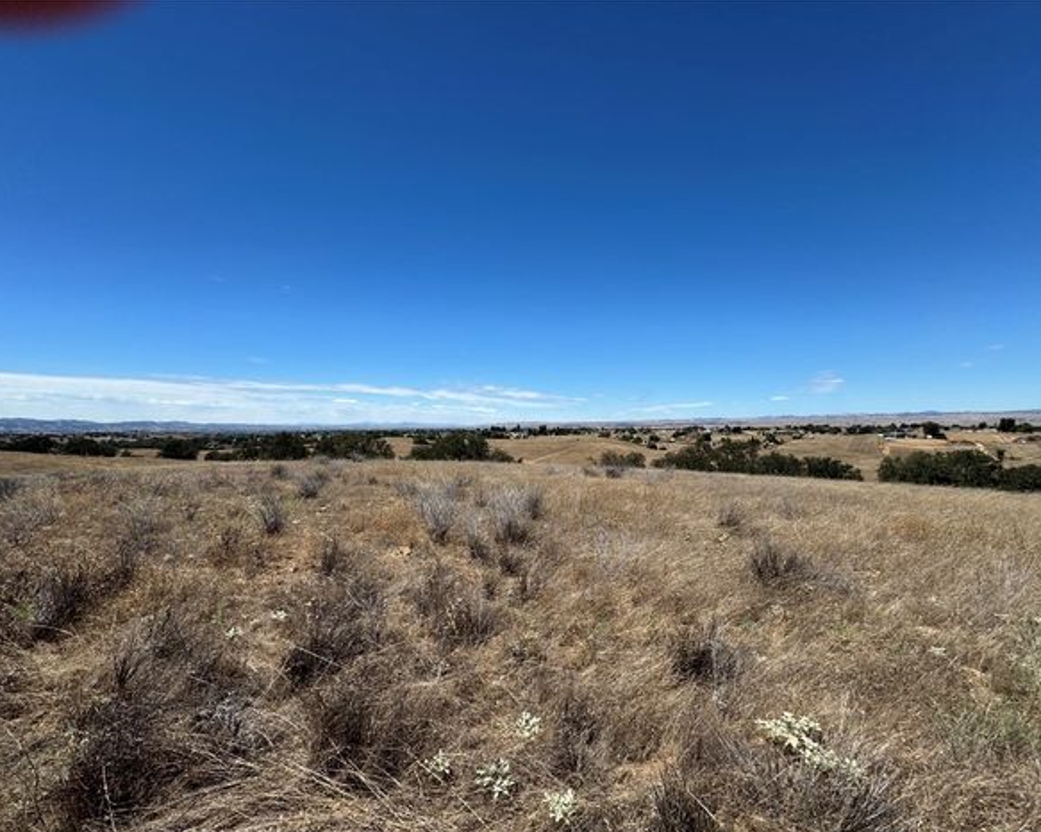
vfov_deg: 84.0
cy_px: 427
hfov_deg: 96.8
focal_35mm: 15
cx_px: 504
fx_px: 462
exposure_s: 1/2874
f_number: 2.2
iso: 50
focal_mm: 2.22
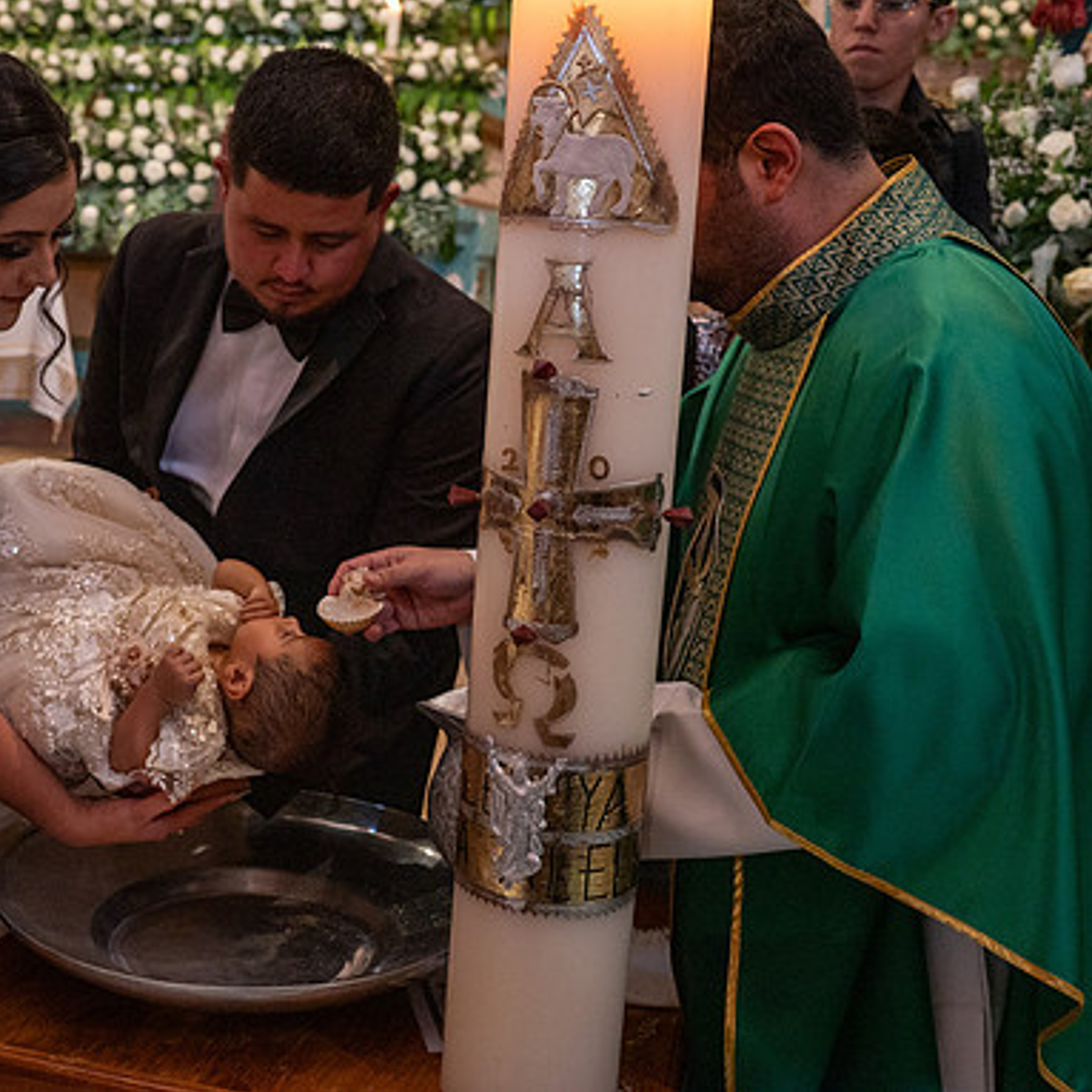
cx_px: 325
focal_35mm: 45
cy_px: 543
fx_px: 1606
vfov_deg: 37.6
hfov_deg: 37.0
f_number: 5
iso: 2500
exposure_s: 1/100
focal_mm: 35
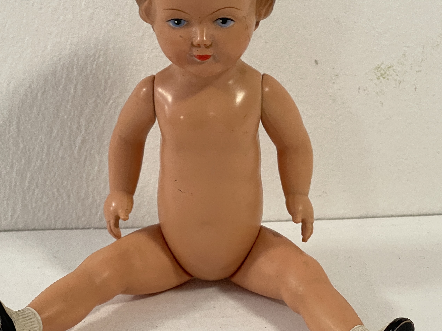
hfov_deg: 19.3
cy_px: 148
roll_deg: +0.5
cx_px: 225
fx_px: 1302
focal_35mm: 102
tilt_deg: -17.8
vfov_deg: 14.5
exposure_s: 1/50
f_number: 2.2
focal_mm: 7.5
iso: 160
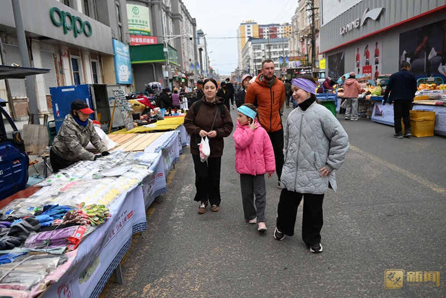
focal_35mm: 28
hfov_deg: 64.5
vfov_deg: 45.7
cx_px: 223
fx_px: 353
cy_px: 149
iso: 280
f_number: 4.5
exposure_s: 1/250
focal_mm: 28.5
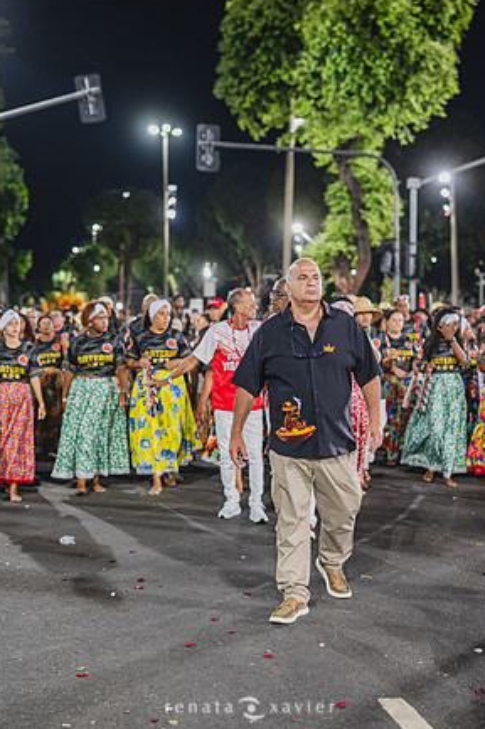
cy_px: 359
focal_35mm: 52
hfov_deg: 26.0
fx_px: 1052
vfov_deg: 38.2
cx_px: 248
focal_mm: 50
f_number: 2.2
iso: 1600
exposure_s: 1/200
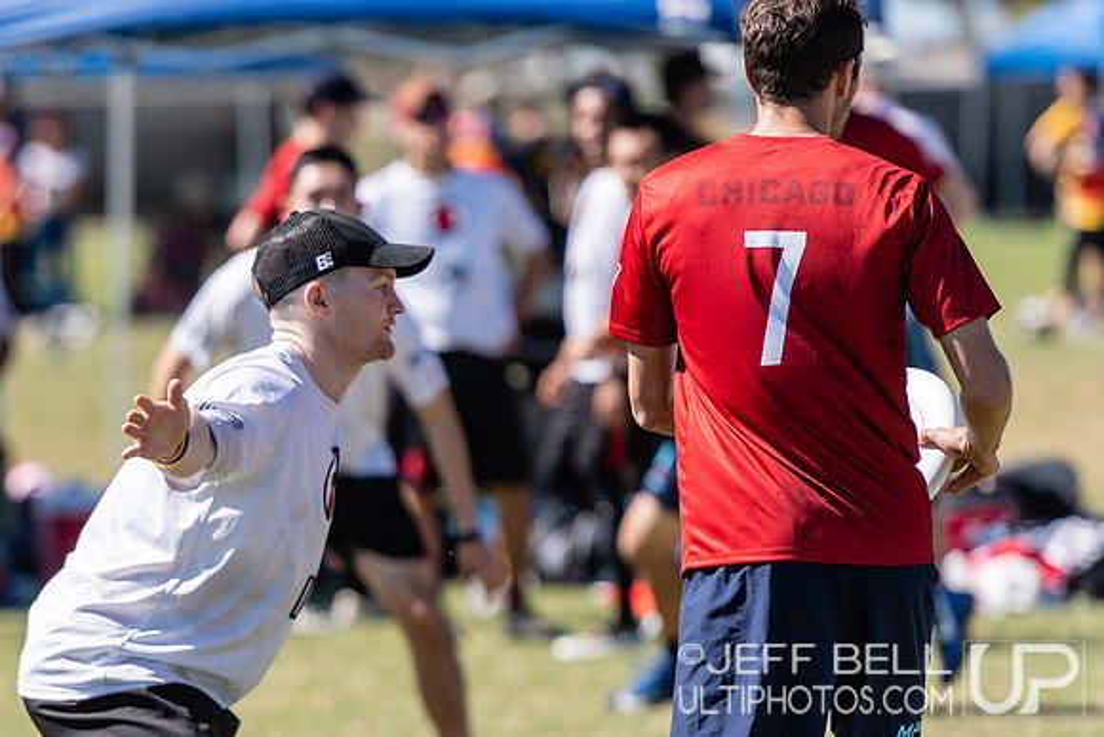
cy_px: 543
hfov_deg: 4.7
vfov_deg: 3.1
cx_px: 306
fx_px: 13548
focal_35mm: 442
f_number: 2.8
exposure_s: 1/2000
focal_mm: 200
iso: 100
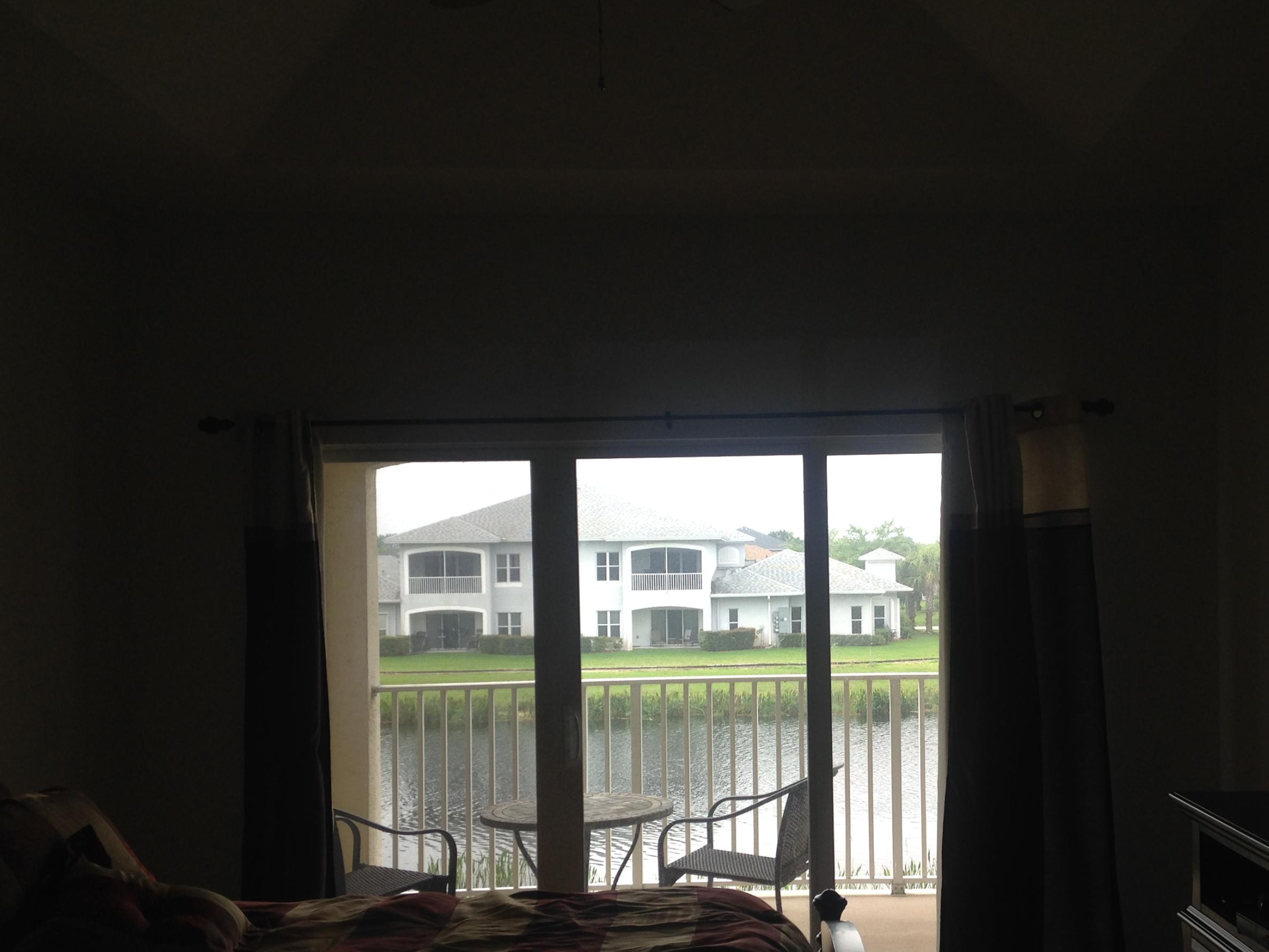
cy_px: 582
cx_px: 789
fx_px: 1540
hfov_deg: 44.4
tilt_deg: +0.0
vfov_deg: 34.2
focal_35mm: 42
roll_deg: +1.2
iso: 50
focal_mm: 4.12
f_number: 2.4
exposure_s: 1/130
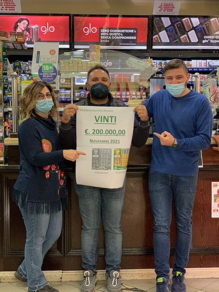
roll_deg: -0.5
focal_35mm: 52
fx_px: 439
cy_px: 146
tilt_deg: -4.3
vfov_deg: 36.8
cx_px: 110
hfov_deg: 28.0
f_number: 2.4
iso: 250
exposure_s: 1/50
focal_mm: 6
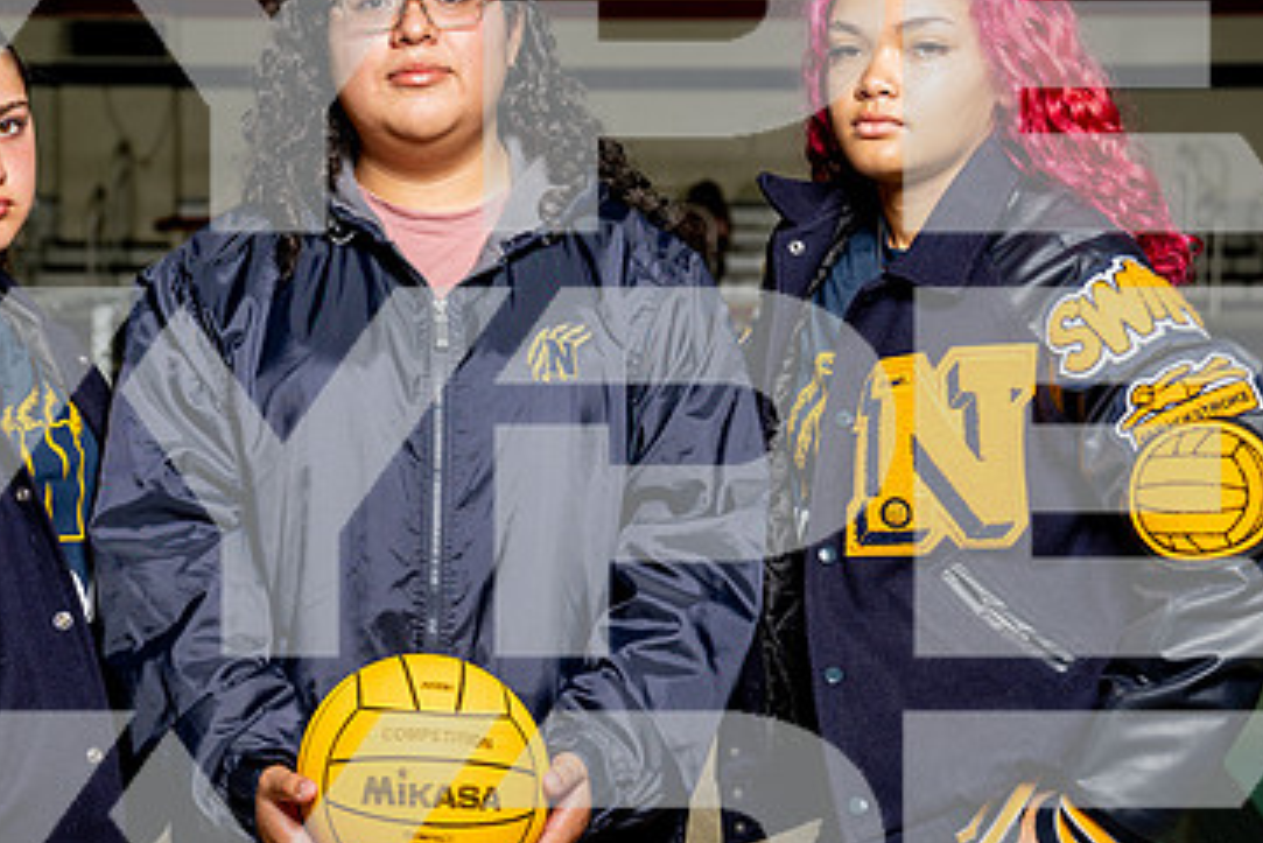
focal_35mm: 88
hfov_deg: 23.0
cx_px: 427
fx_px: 3088
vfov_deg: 15.5
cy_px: 474
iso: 100
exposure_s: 1/250
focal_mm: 53
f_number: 4.5
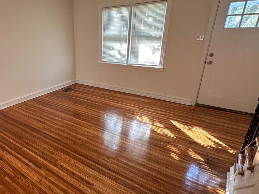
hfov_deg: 68.6
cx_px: 77
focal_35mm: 24
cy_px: 101
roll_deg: +1.1
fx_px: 180
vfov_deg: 56.8
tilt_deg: -22.7
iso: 250
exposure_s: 1/60
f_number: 2.2
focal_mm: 2.22
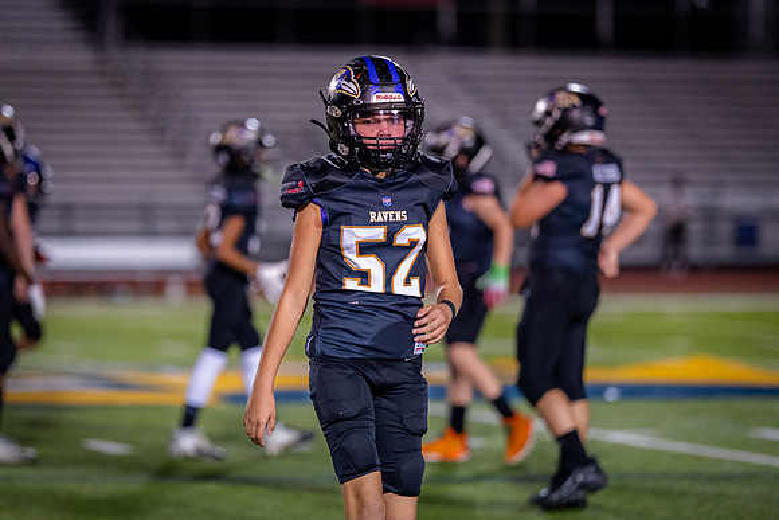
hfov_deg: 10.9
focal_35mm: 189
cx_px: 312
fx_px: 4095
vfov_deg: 7.3
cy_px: 289
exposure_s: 1/1250
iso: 1600
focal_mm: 135
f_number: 1.8
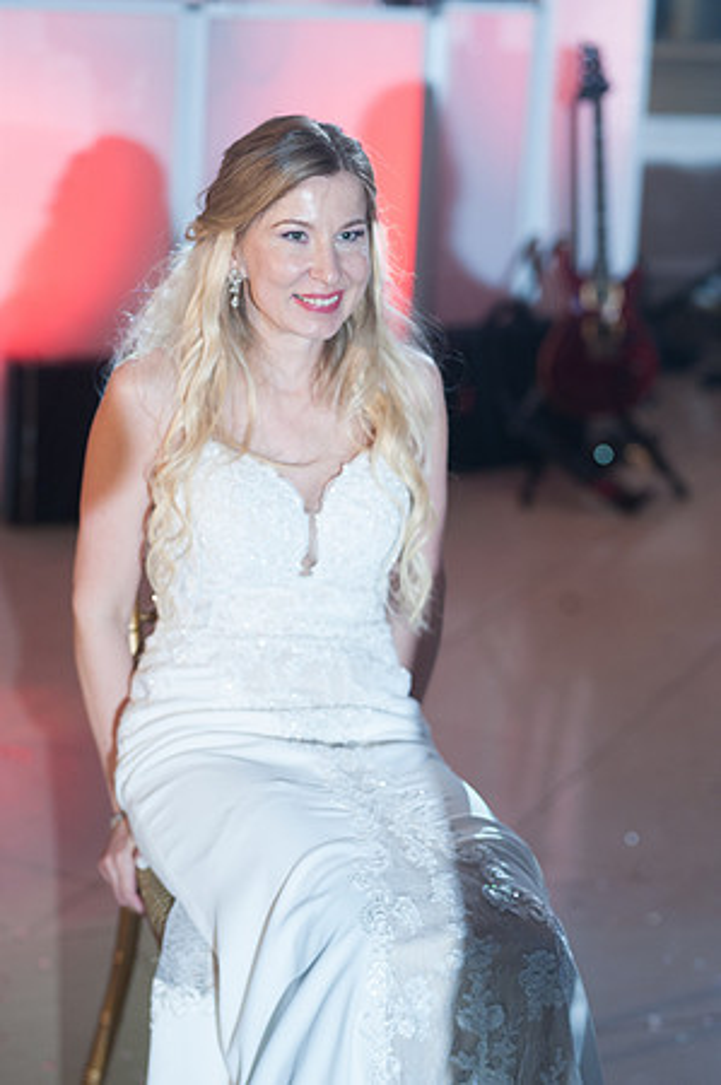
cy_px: 542
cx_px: 360
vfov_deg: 23.9
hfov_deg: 16.0
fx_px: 2559
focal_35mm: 85
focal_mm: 85
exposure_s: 1/160
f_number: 2.5
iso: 1600
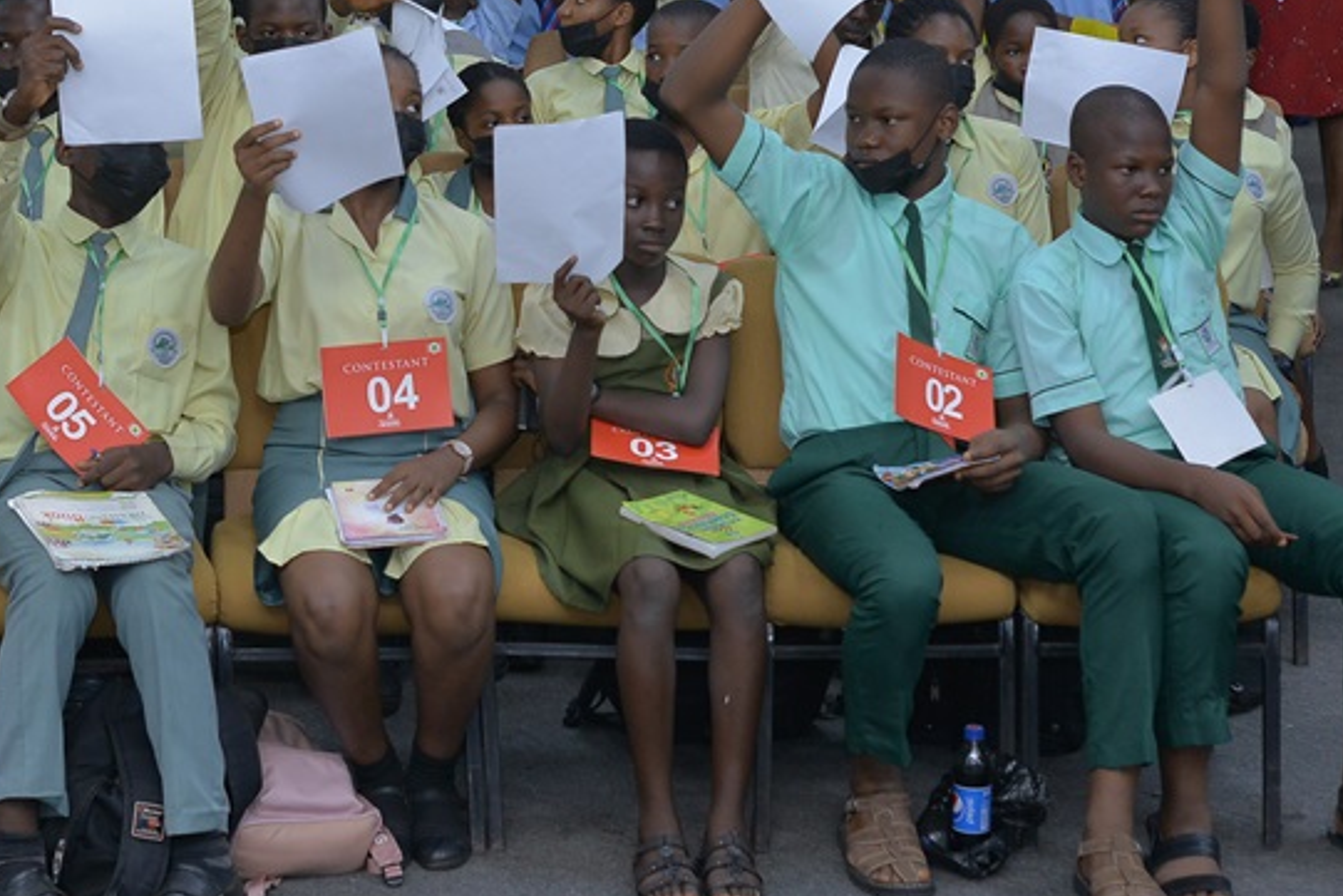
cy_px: 129
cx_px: 422
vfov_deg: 13.3
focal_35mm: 102
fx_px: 3806
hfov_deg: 19.9
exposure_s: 1/160
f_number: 4
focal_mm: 50
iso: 1000
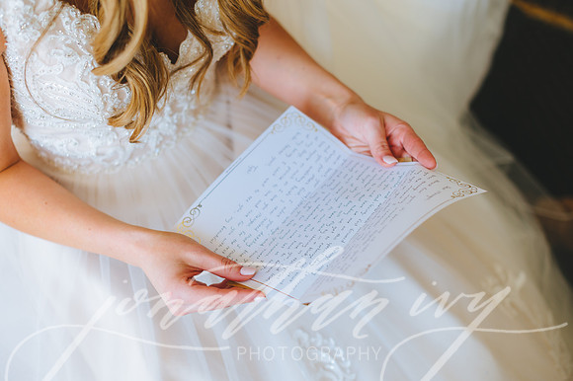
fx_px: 795
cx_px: 286
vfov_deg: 27.0
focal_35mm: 50
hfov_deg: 39.6
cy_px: 190
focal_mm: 50
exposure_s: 1/100
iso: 250
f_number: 2.2
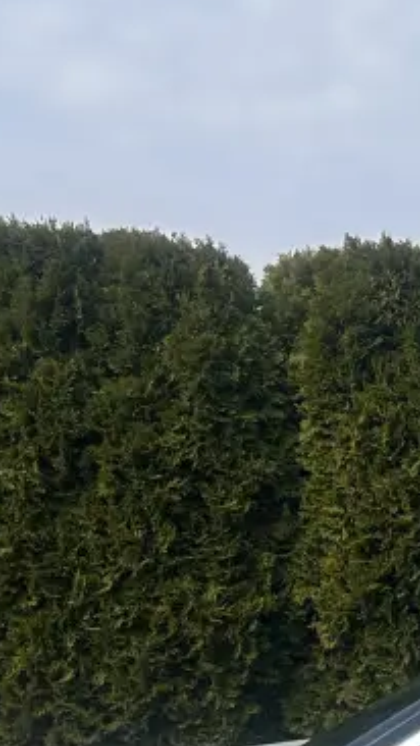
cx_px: 948
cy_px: 897
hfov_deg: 10.7
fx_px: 1959
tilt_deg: -10.3
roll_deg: +0.8
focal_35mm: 99
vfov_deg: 20.2
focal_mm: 5.7
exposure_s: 1/4444
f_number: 1.5
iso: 50
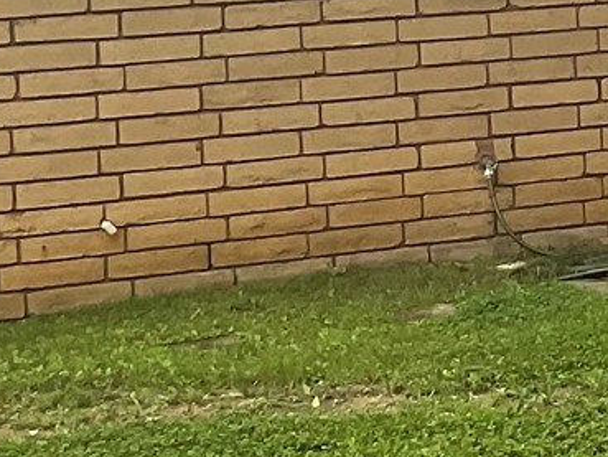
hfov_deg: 12.5
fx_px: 2653
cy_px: -96
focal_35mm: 151
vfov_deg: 9.7
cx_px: 858
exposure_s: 1/1055
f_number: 1.8
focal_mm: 3
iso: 16
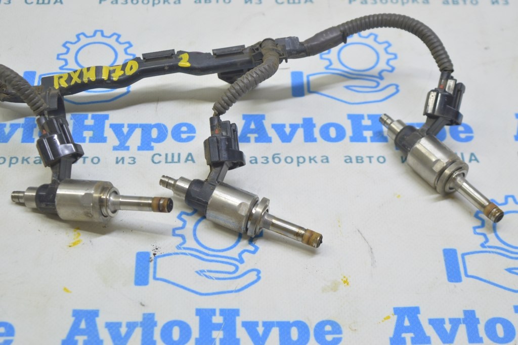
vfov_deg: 18.9
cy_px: 172
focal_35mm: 72
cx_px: 259
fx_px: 1035
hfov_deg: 28.1
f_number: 5.6
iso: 400
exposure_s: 1/20
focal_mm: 48
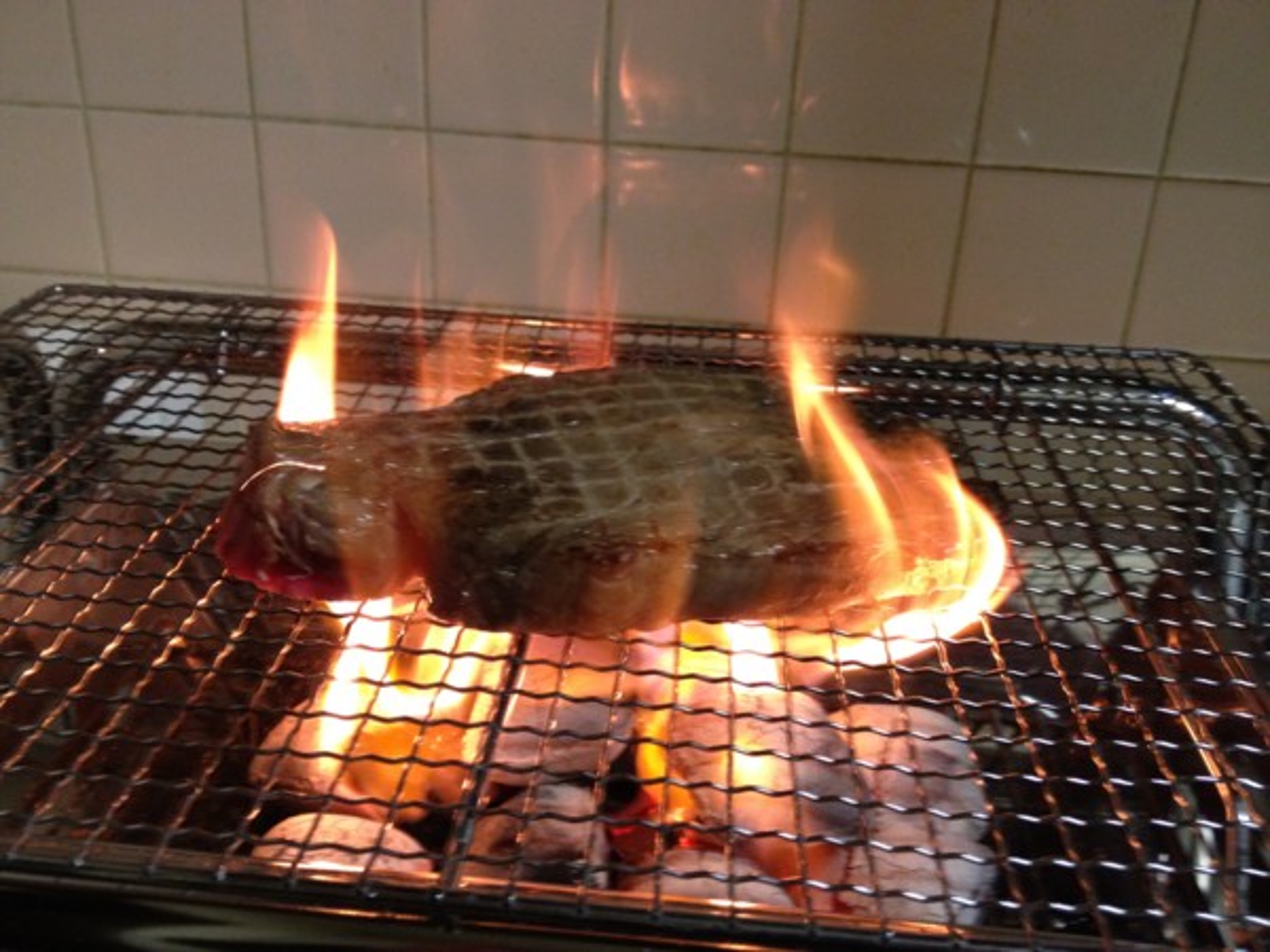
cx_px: 635
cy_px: 476
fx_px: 1284
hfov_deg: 52.6
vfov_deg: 40.7
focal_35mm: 35
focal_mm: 4.28
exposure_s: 1/20
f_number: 2.4
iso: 320
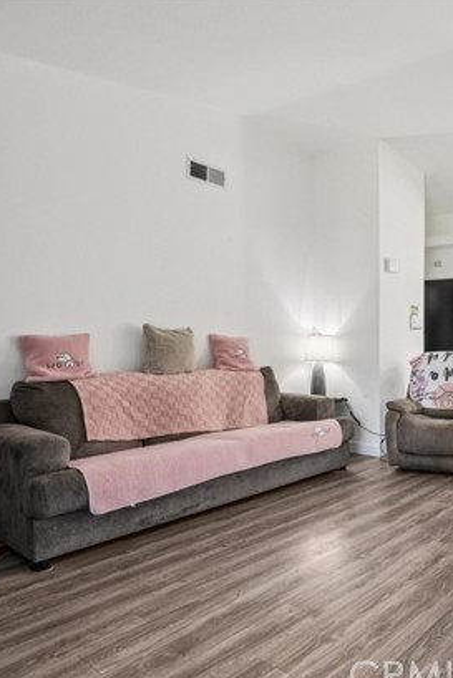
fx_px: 471
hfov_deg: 45.0
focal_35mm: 25
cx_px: 433
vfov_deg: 71.5
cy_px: 346
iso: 3200
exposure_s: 1/30
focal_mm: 16
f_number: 16
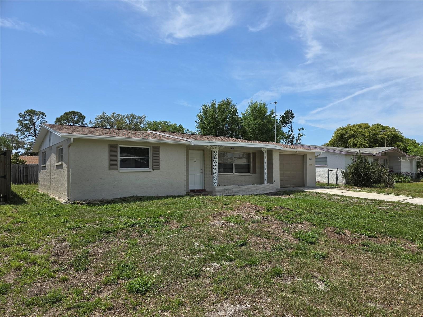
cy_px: 158
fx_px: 281
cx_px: 212
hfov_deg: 73.9
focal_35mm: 23
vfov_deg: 58.9
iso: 12
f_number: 1.7
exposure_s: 1/1160
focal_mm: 6.3
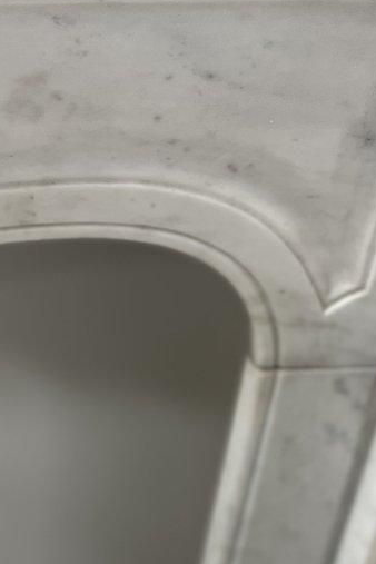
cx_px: -178
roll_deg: +2.4
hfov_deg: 18.9
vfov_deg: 31.4
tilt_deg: -32.0
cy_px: 257
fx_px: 1003
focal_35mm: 64
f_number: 1.5
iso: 80
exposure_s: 1/121
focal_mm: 5.7
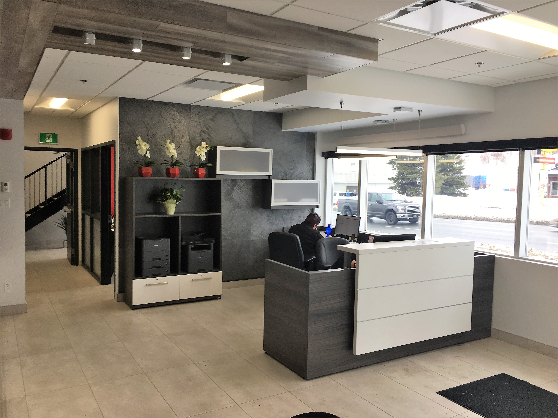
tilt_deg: -2.9
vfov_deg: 48.2
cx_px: 279
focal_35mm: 29
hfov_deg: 61.7
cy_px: 209
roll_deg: -0.9
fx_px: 467
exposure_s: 1/120
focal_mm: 4.15
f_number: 2.2
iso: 25
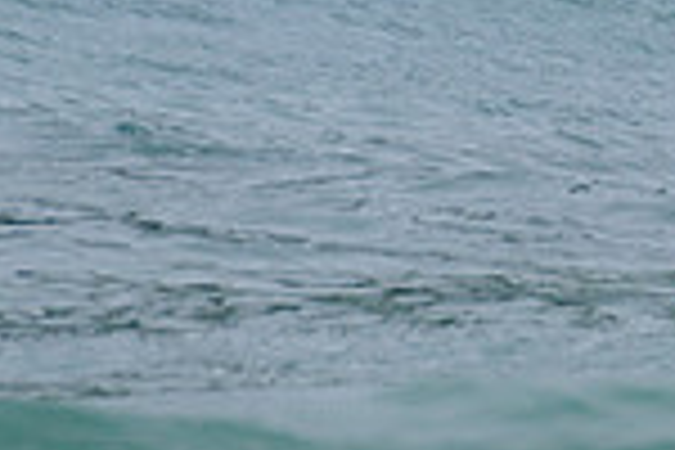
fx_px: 44509
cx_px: 997
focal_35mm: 2374
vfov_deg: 0.6
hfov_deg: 0.9
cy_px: -168
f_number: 5.6
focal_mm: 500
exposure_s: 1/2000
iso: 200
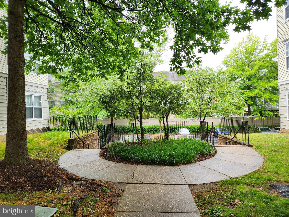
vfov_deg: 58.9
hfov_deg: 73.9
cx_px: 144
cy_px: 108
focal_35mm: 23
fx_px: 192
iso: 20
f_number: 1.8
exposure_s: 1/296
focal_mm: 5.4
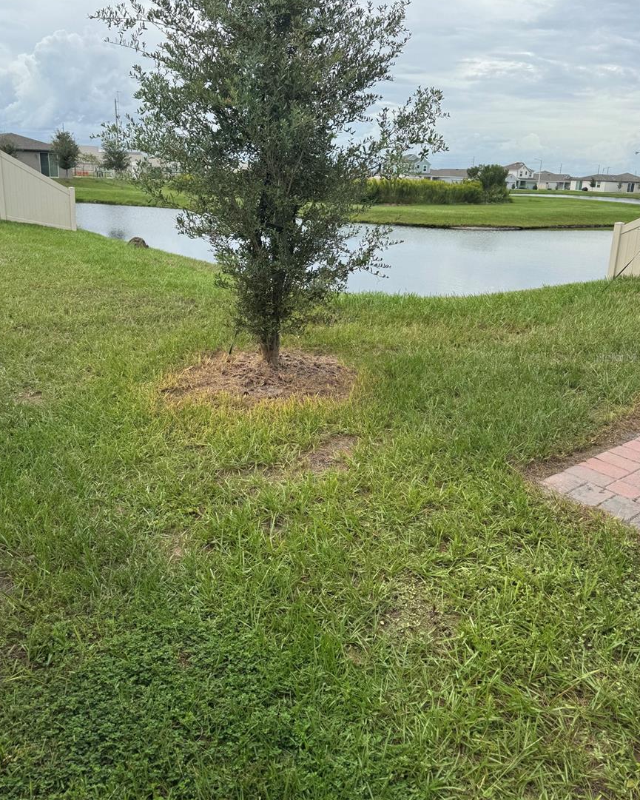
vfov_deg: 65.8
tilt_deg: -12.8
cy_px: 357
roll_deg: -0.9
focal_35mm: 26
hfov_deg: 54.9
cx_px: 315
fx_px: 616
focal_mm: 6.76
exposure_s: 1/2105
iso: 80
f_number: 1.78
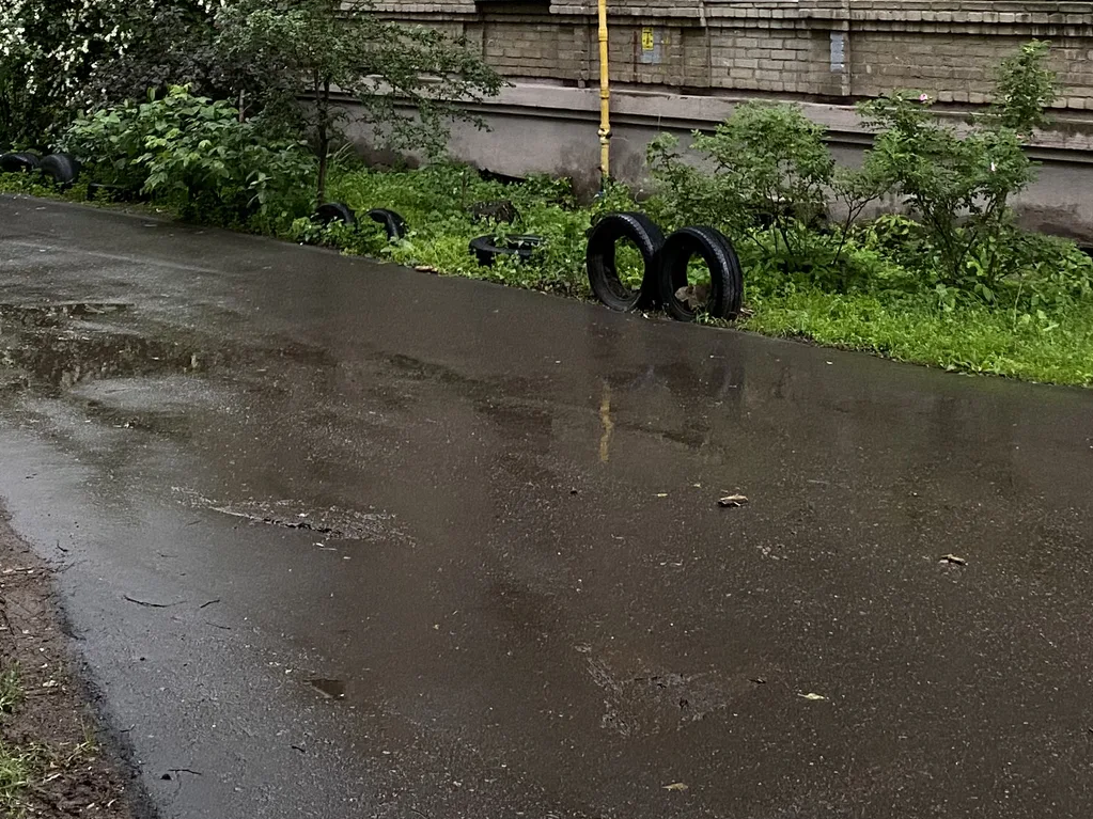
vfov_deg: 22.5
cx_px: 466
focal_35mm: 61
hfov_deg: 31.6
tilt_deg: +4.9
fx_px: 1926
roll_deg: -1.0
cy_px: -117
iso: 200
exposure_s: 1/50
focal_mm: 4.25
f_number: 1.8
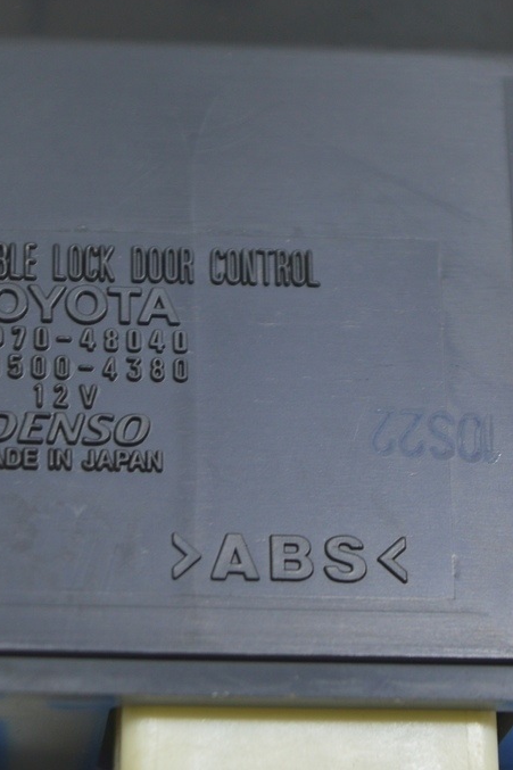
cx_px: 96
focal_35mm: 125
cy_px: 384
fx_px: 2668
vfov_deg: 16.4
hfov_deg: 10.9
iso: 400
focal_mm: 55
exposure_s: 1/20
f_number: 5.6
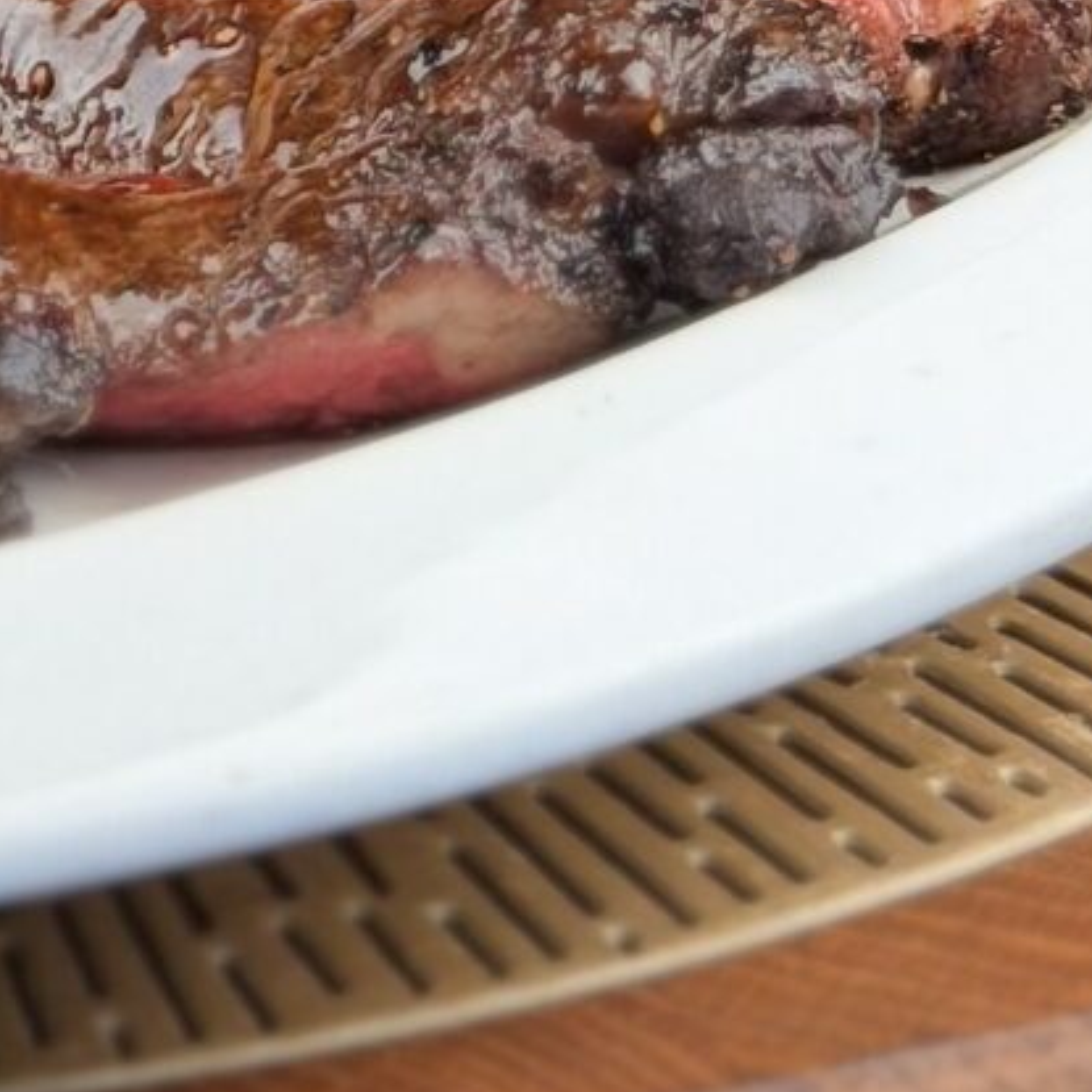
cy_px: -1842
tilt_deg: -15.8
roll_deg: +3.8
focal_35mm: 262
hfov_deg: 6.6
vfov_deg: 6.3
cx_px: -553
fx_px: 9351
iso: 80
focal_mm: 6.76
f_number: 1.78
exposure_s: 1/238
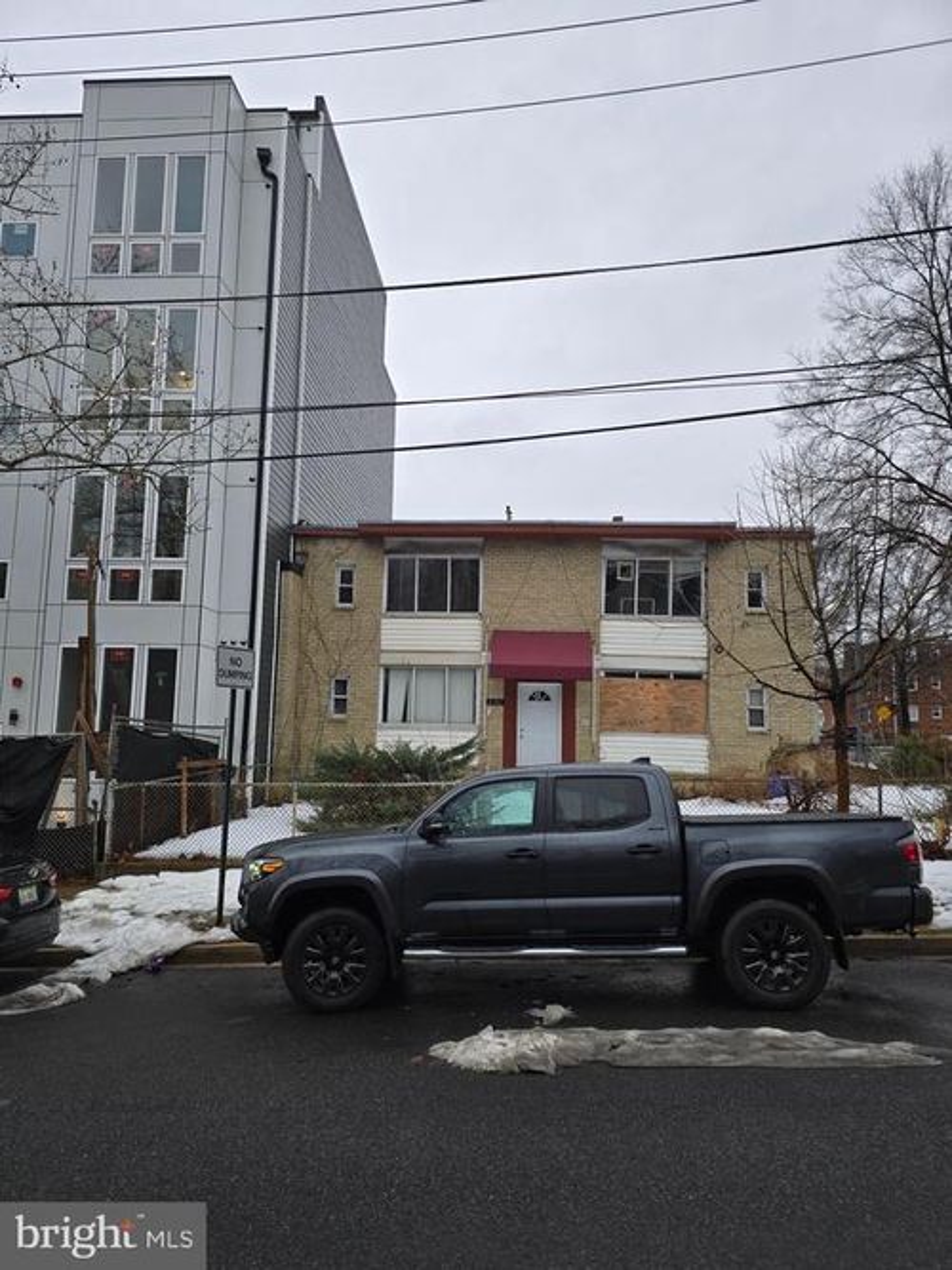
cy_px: 635
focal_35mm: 23
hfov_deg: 58.9
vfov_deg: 73.9
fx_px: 844
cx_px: 476
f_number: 1.7
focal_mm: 6.3
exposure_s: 1/180
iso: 40
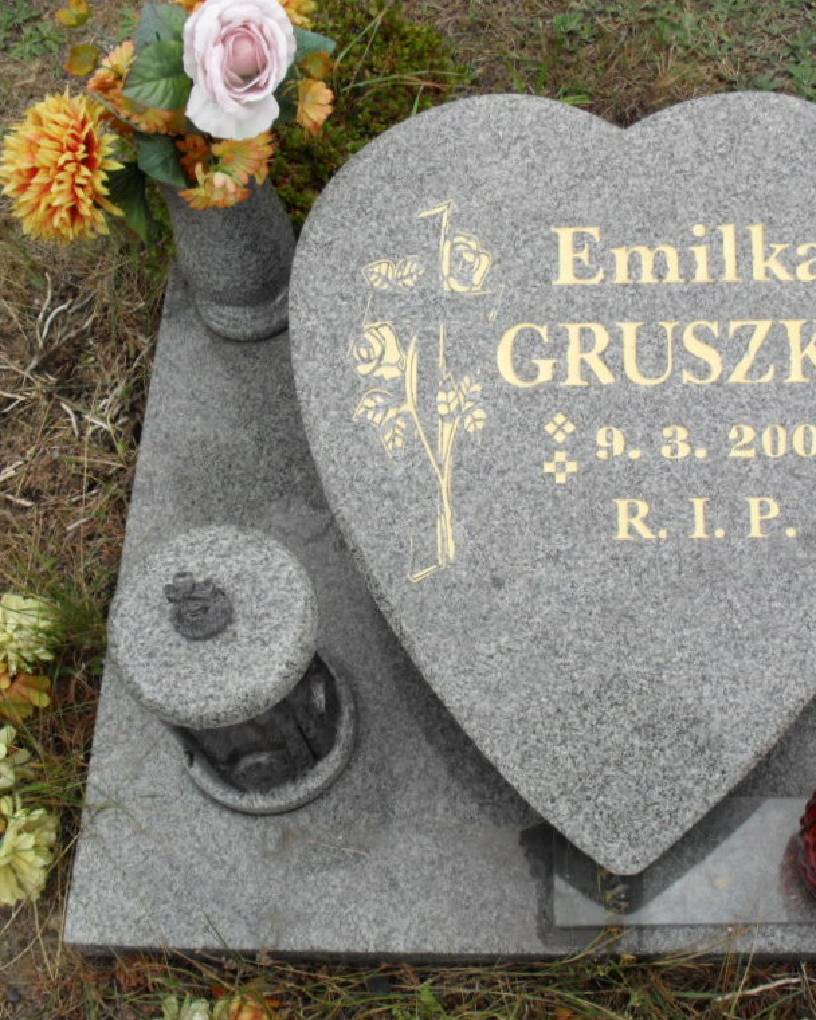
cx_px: 514
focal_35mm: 46
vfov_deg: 40.3
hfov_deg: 32.6
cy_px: 507
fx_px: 1389
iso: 100
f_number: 8.4
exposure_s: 1/125
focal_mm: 6.3
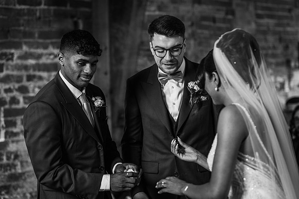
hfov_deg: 23.9
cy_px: 100
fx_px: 706
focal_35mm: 85
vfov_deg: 16.1
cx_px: 150
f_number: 2.5
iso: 1400
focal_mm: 85
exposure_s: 1/200
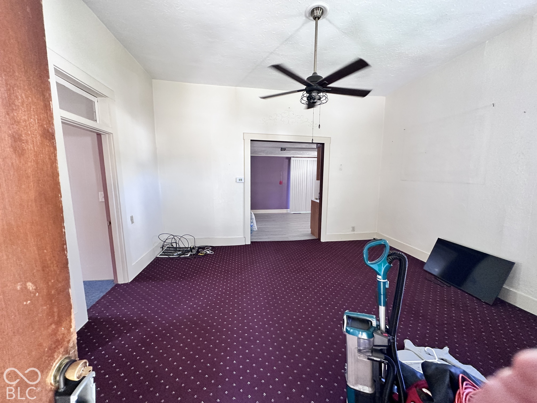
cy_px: 202
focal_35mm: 14
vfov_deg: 85.7
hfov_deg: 102.1
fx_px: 217
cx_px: 268
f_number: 2.2
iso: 320
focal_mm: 2.22
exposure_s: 1/60
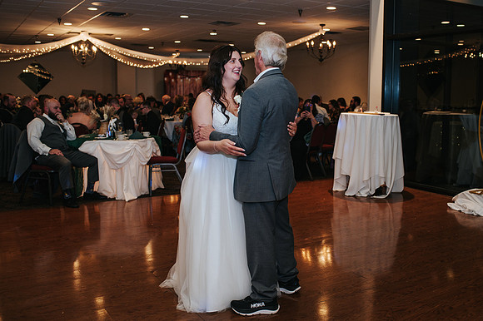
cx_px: 264
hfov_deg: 50.4
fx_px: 512
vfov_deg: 34.8
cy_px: 146
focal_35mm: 38
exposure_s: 1/200
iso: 800
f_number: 2.8
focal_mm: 35
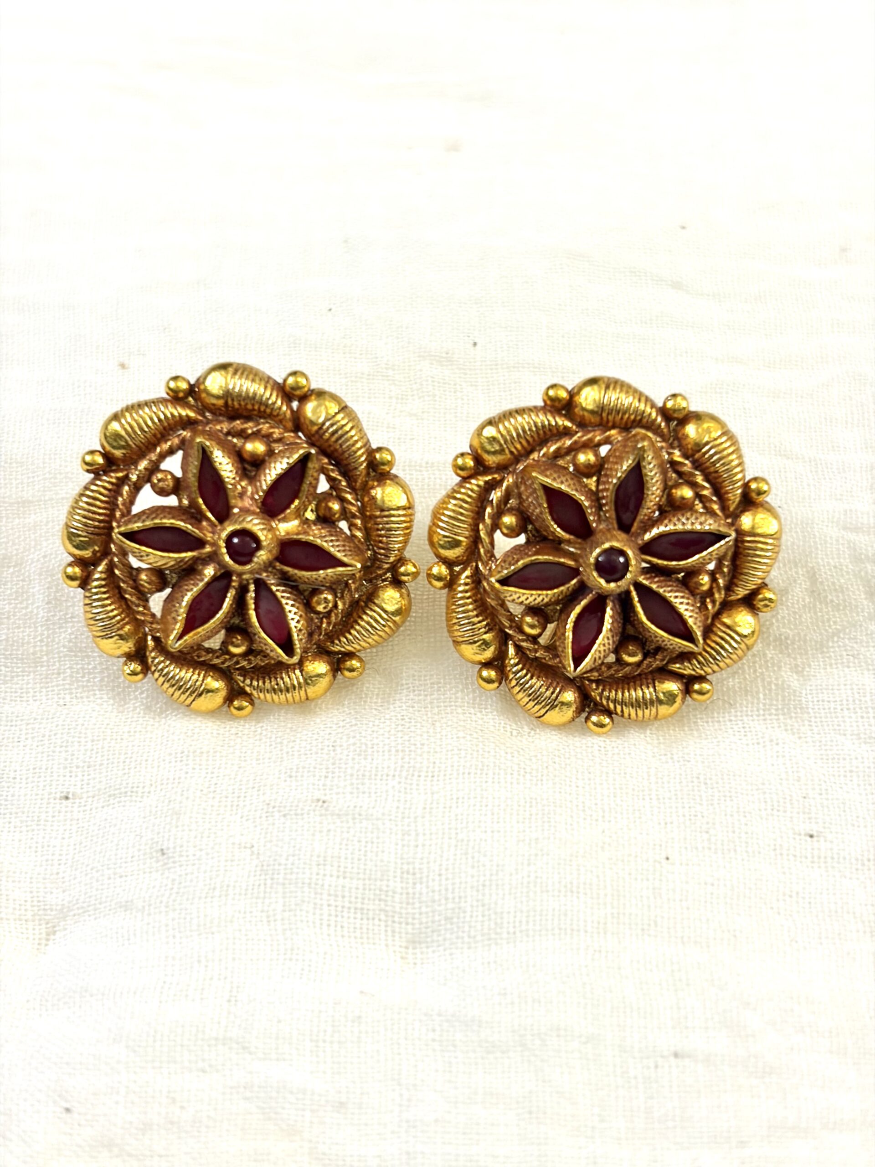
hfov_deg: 28.0
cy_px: 584
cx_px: 438
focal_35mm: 52
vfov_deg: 36.8
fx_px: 1753
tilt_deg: -58.5
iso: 160
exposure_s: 1/50
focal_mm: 5.96
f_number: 1.6
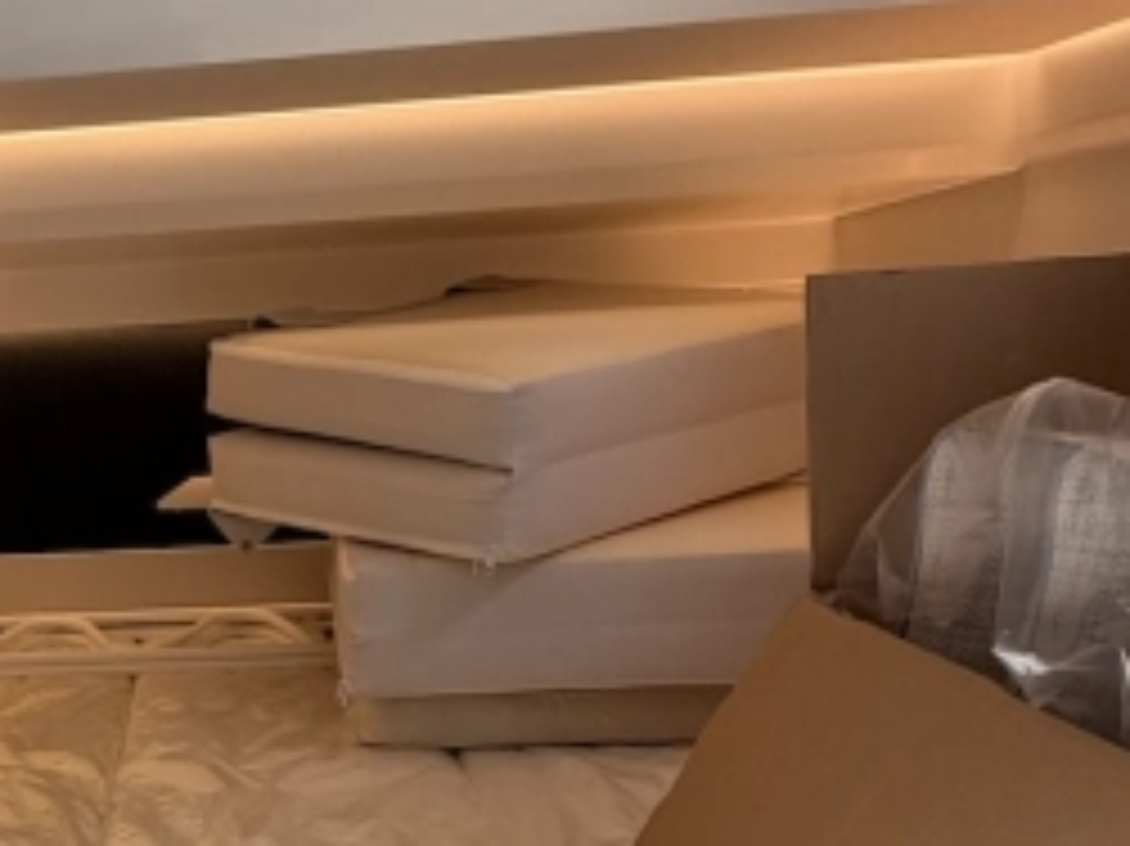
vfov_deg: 31.8
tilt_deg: -22.2
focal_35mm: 41
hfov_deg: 41.6
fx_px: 1338
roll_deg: +2.2
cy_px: 886
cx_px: 81
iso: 50
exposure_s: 1/145
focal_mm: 2.22
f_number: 2.2
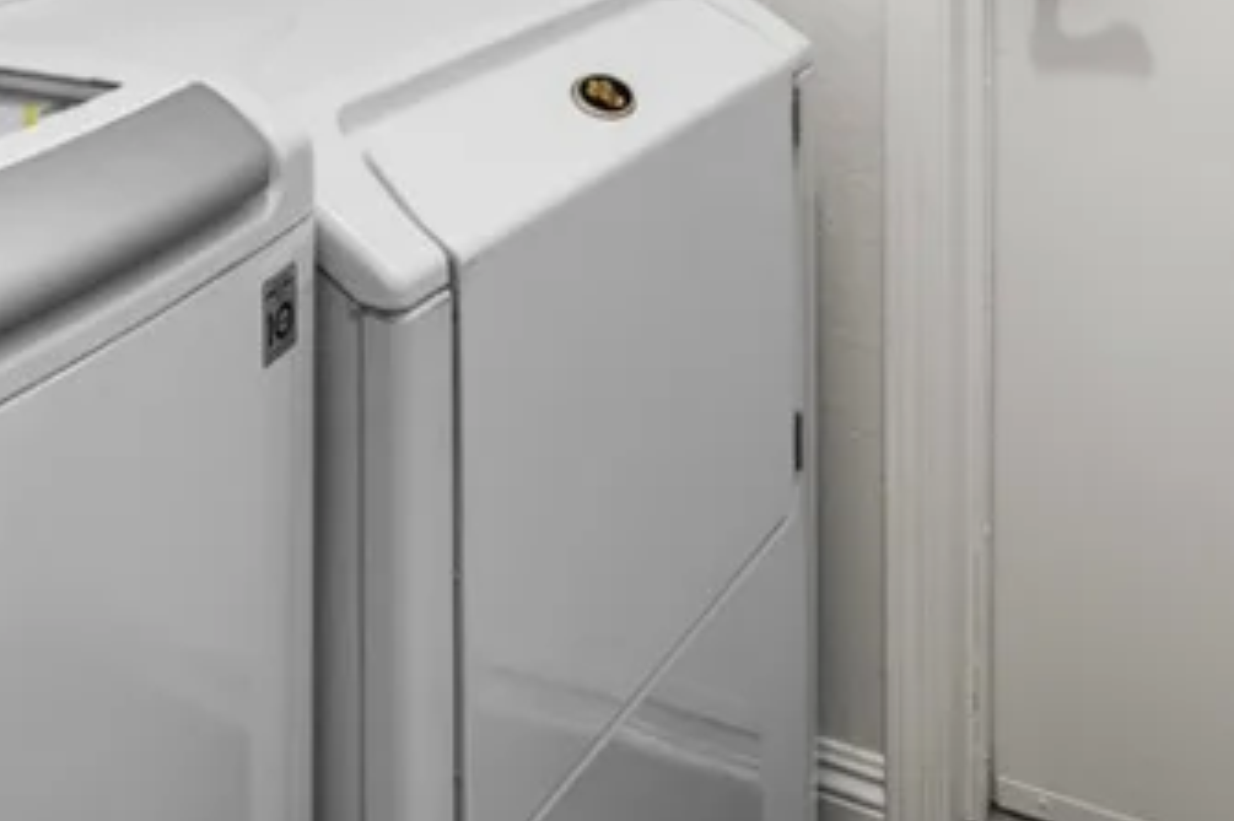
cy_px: -407
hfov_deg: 38.1
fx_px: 1781
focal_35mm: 52
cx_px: 700
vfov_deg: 21.7
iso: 400
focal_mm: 17
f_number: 8
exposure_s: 1/10
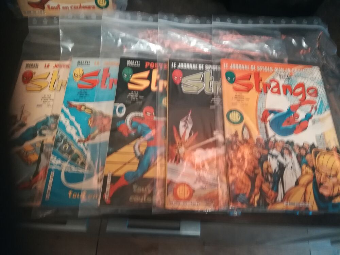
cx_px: 170
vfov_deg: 53.1
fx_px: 255
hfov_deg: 67.3
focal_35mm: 26
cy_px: 128
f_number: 2.2
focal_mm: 3.83
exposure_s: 1/14.3
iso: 1000
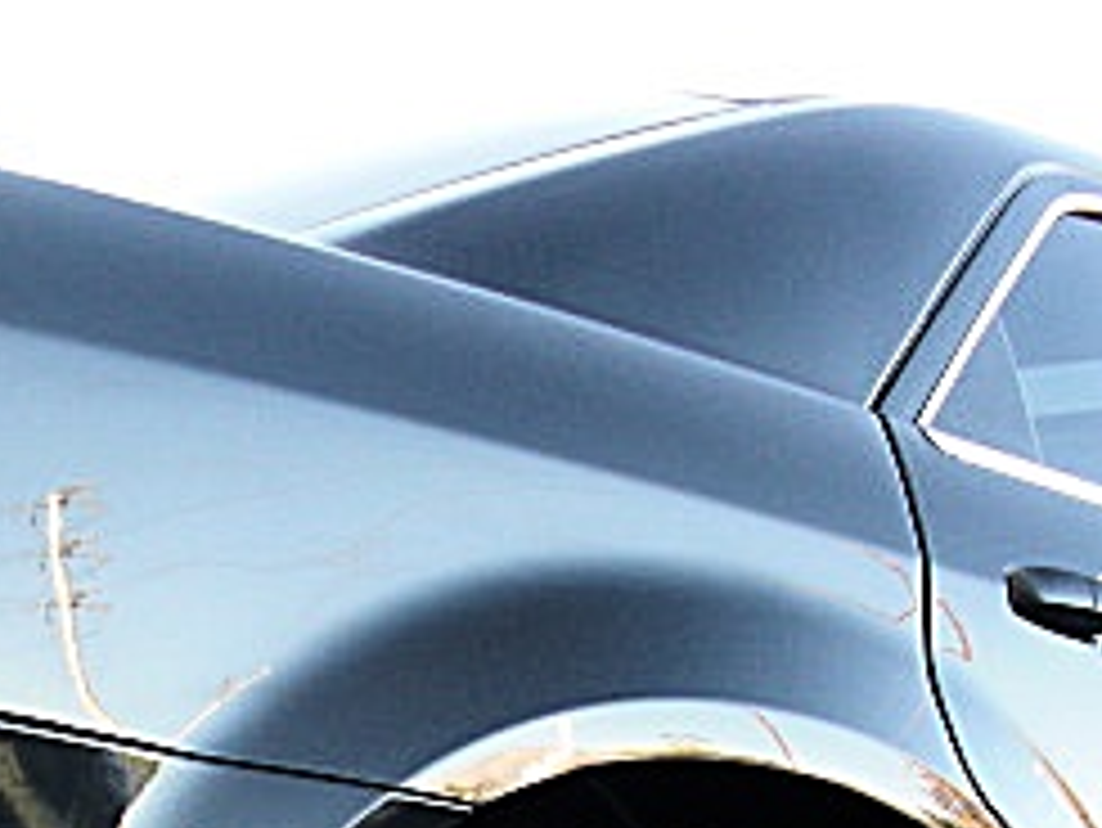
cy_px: 1035
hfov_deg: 20.4
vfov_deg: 15.1
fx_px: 2994
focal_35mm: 94
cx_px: 108
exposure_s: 1/60
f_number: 2.8
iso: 100
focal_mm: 6.3
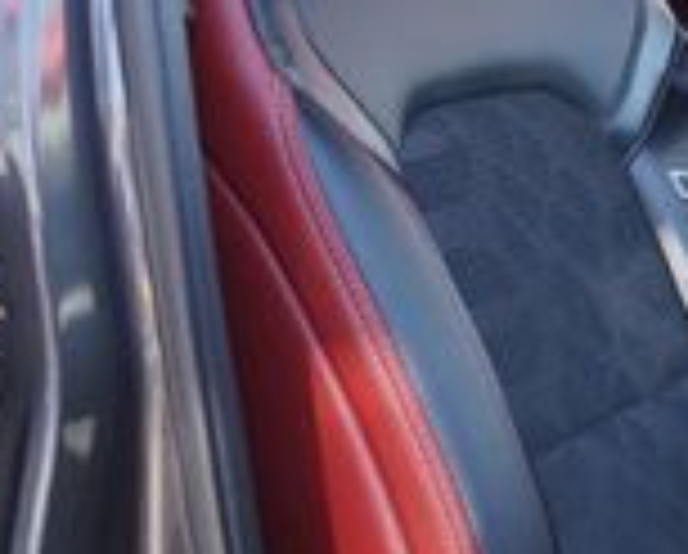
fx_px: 1918
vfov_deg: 16.4
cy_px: 234
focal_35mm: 94
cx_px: 872
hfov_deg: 19.0
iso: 100
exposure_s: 1/60
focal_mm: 16
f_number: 4
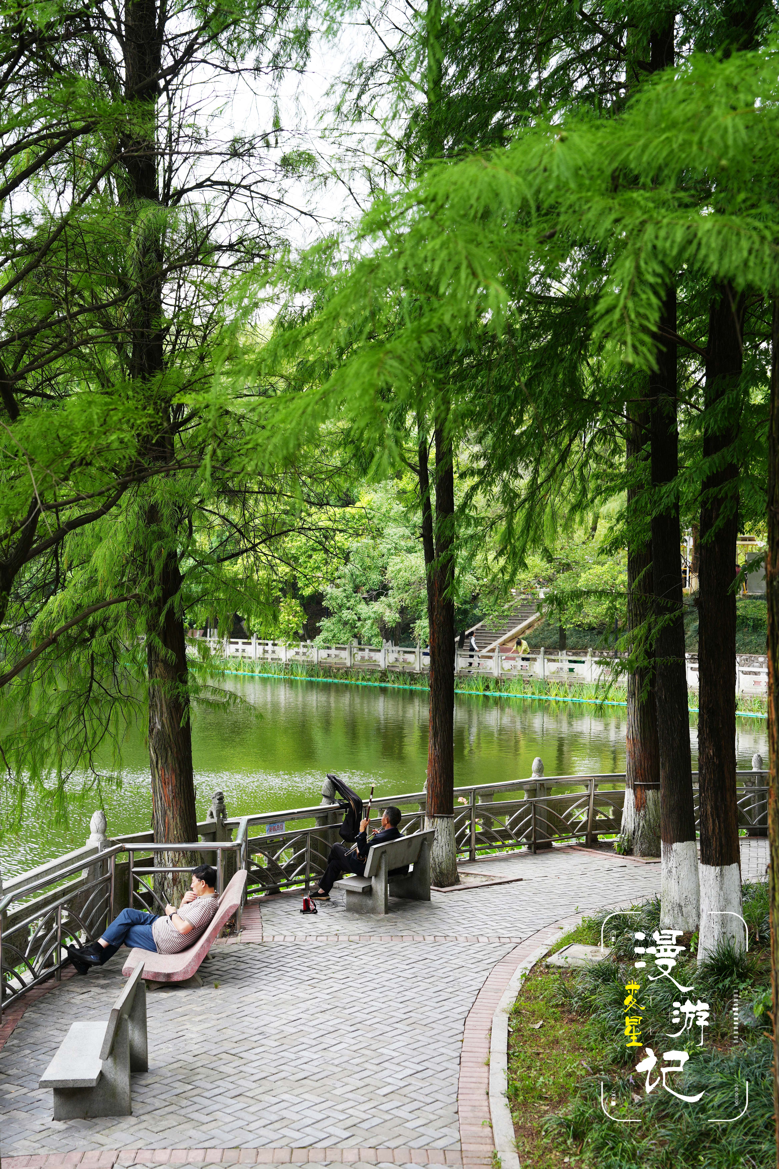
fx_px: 2272
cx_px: 390
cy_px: 584
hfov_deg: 19.5
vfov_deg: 28.8
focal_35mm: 70
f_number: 4
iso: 80
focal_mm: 70
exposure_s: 1/160
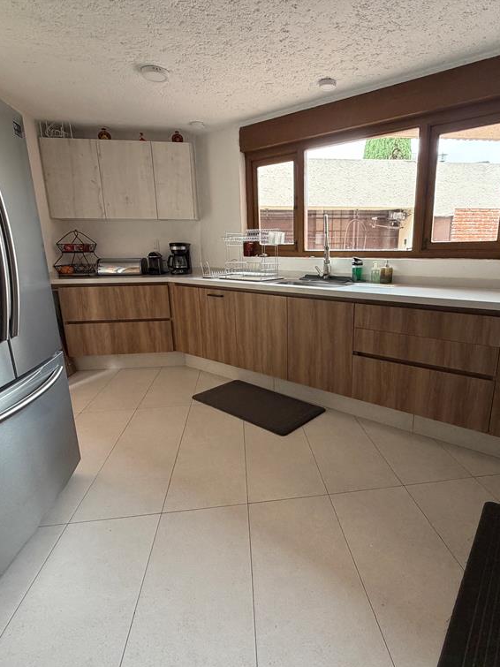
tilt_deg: -13.5
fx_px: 366
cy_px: 337
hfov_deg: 68.1
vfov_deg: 84.7
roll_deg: +0.7
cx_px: 295
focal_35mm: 19
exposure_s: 1/121
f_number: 2.2
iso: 250
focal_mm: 2.22
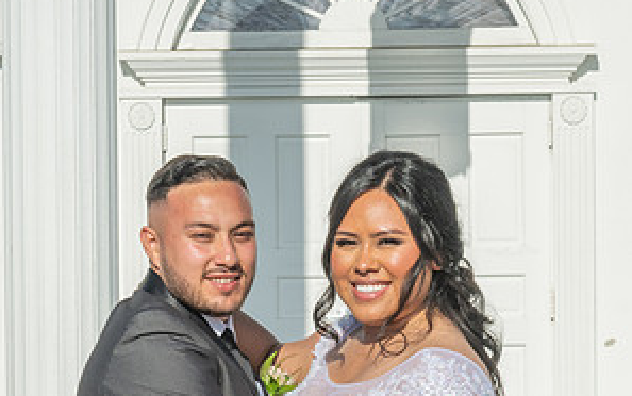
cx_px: 215
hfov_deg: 10.7
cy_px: 397
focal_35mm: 195
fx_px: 3361
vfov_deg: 6.7
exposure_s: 1/200
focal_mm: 70
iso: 200
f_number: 16
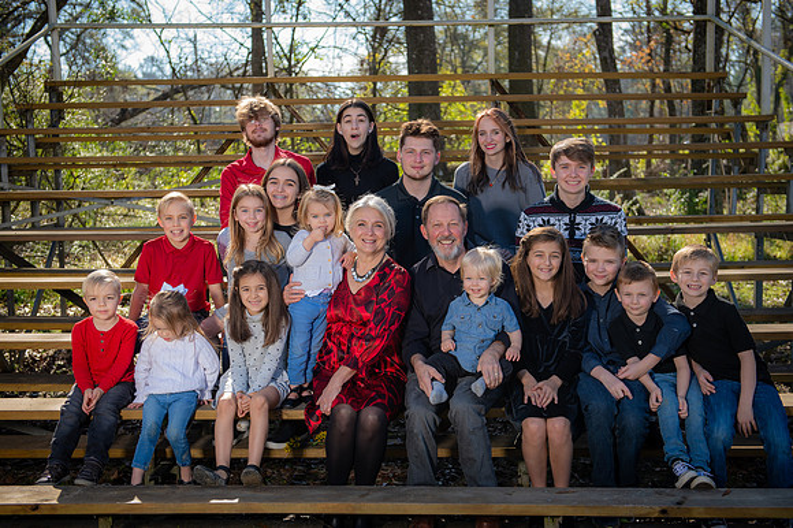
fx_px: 1097
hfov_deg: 39.7
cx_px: 396
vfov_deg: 27.0
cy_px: 264
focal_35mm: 50
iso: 50
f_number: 4
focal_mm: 48
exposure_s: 1/250
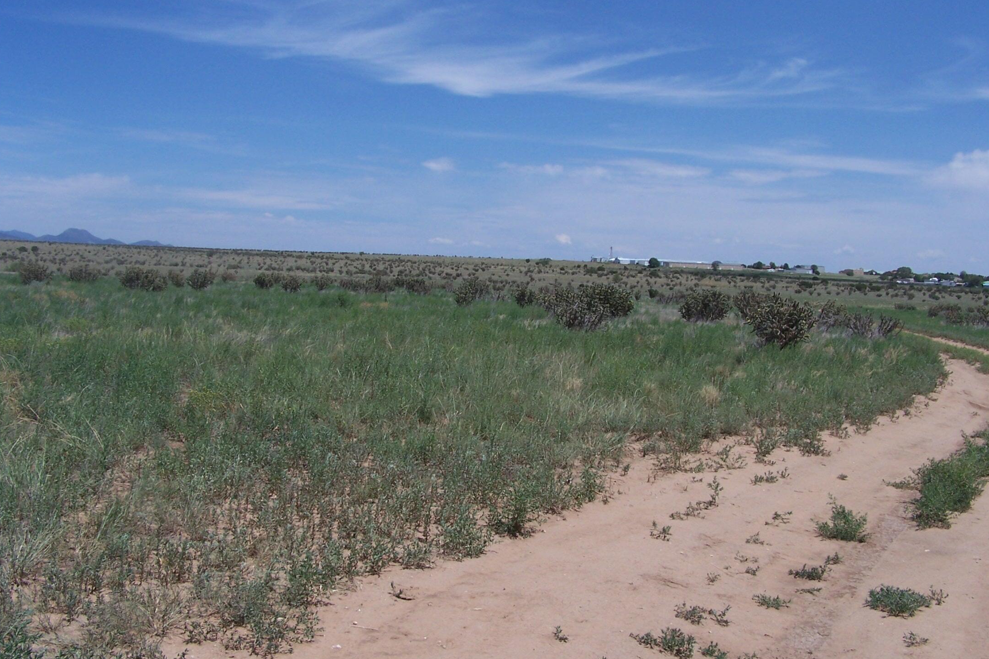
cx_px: 497
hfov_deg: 46.4
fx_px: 1154
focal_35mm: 42
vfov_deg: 31.9
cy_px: 305
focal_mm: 6.3
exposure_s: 1/750
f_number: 5.6
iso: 80
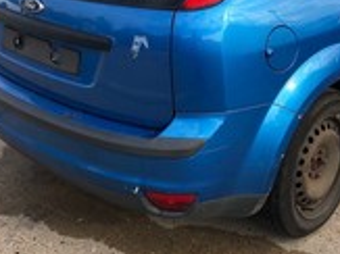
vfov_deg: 23.9
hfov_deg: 31.9
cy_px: 42
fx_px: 589
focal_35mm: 60
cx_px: 236
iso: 20
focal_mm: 4
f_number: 1.8
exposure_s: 1/470
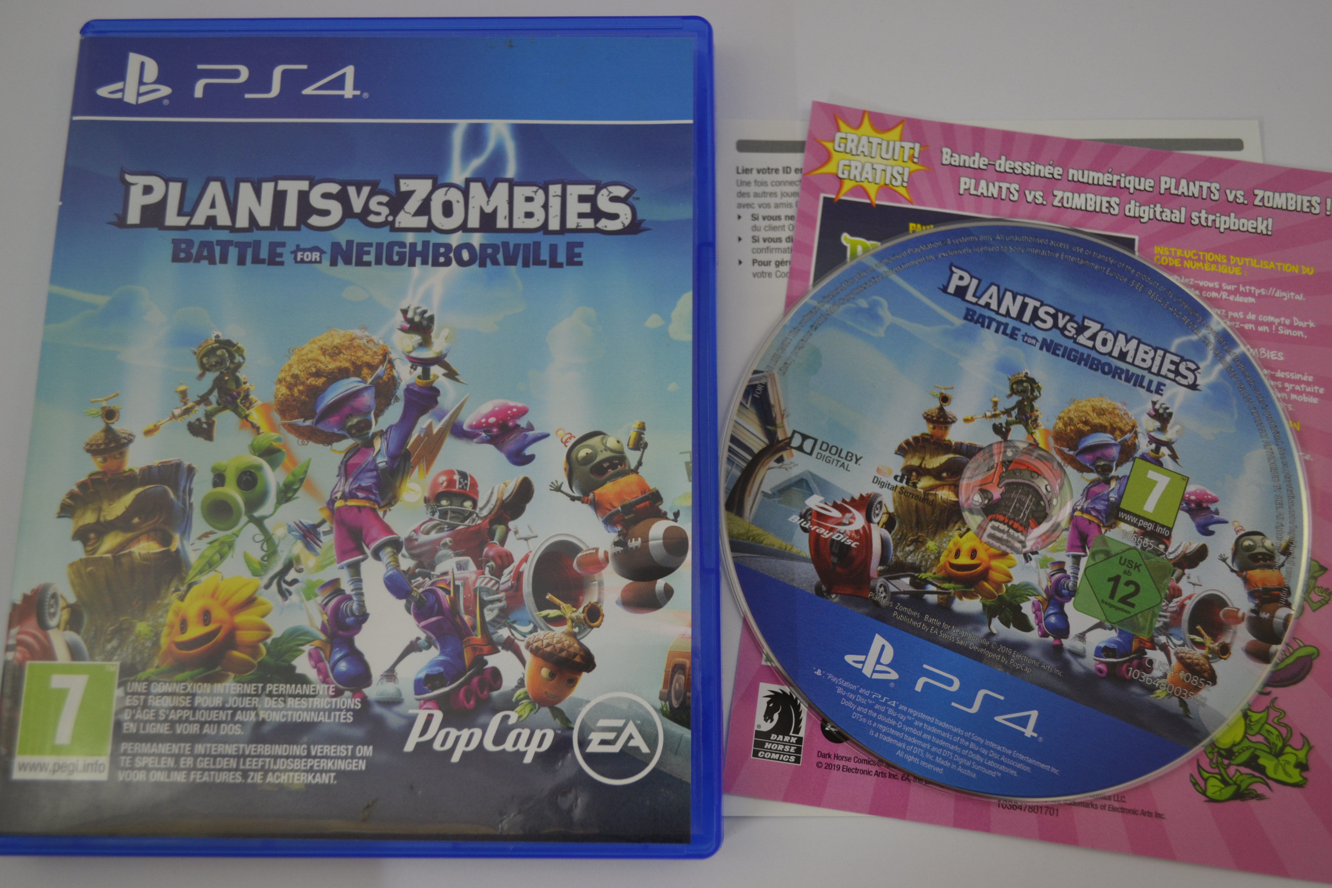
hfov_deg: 57.2
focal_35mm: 33
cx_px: 666
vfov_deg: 40.0
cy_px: 444
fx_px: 1221
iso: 400
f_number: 4
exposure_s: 1/20
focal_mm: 22
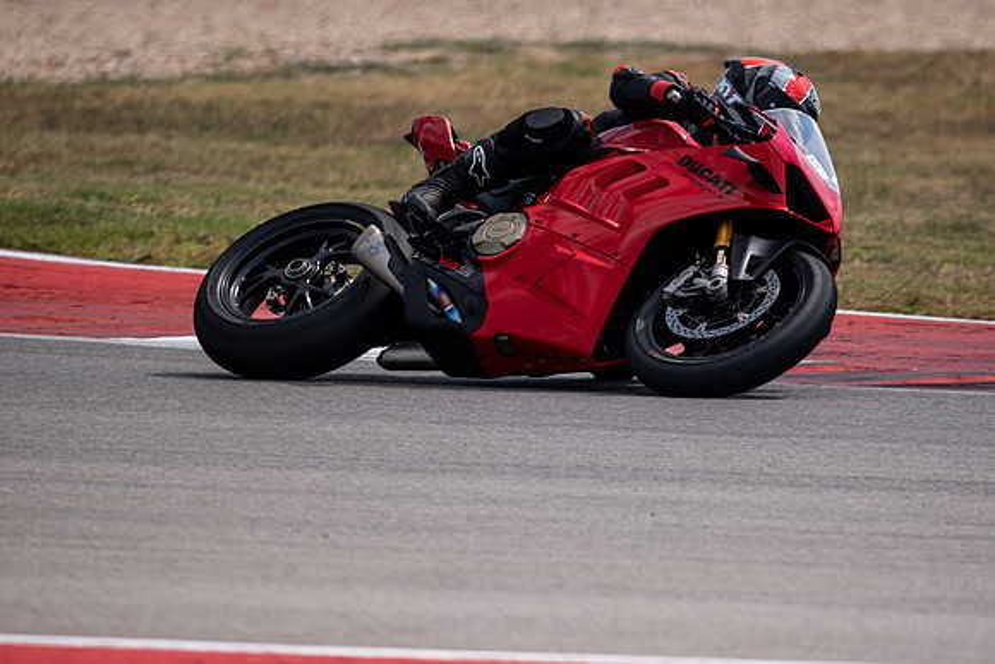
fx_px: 20733
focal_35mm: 750
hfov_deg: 2.7
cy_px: 332
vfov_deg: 1.8
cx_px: 498
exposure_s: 1/2500
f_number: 5.6
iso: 400
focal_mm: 500
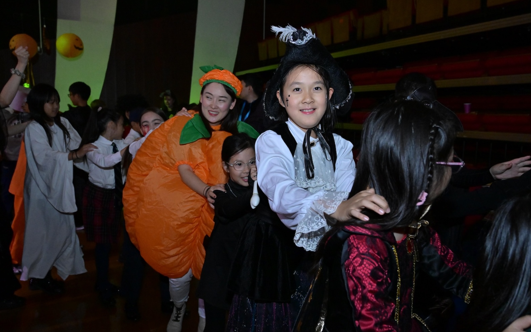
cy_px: 159
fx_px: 434
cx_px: 266
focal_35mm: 30
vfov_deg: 41.8
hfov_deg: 62.9
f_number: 5
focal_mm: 29
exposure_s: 1/250
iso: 5000
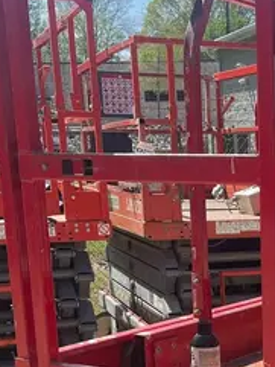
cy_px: 378
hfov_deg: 17.7
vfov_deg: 23.5
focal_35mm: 79
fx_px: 836
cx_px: 340
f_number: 1.6
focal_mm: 5.1
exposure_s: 1/1458
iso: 50
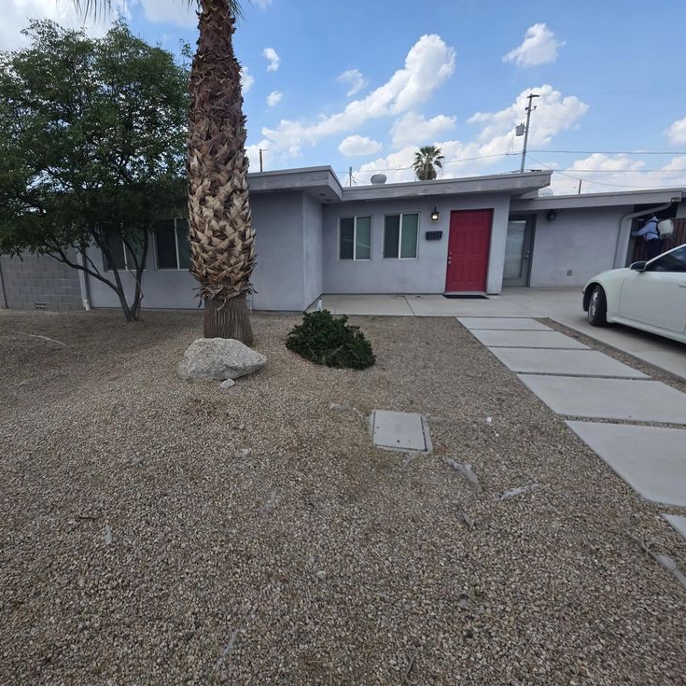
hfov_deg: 85.1
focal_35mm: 16
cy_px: 332
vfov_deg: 87.4
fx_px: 359
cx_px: 242
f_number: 1.9
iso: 50
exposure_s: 1/2000
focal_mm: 2.2
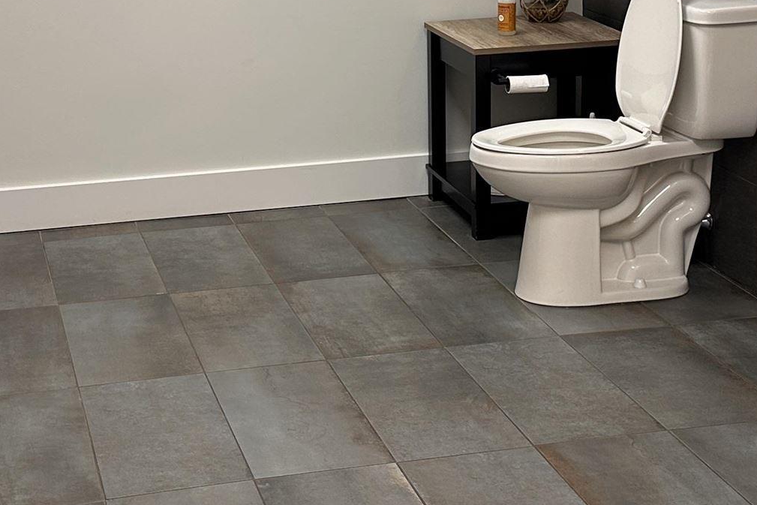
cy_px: 85
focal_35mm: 76
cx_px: 311
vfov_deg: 17.8
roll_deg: +0.9
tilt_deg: -11.7
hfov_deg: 26.6
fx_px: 1598
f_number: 1.78
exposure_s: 1/120
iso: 125
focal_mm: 6.86
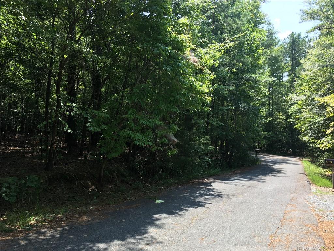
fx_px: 280
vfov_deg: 48.2
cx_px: 167
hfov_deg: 61.7
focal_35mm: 29
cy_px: 126
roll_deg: +1.0
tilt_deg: +1.6
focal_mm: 4.15
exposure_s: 1/358
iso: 25
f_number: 2.2
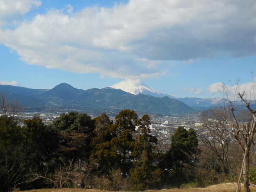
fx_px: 392
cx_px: 128
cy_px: 96
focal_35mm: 53
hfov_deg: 36.2
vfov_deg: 27.5
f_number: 4
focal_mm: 9.4
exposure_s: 1/1250
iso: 125
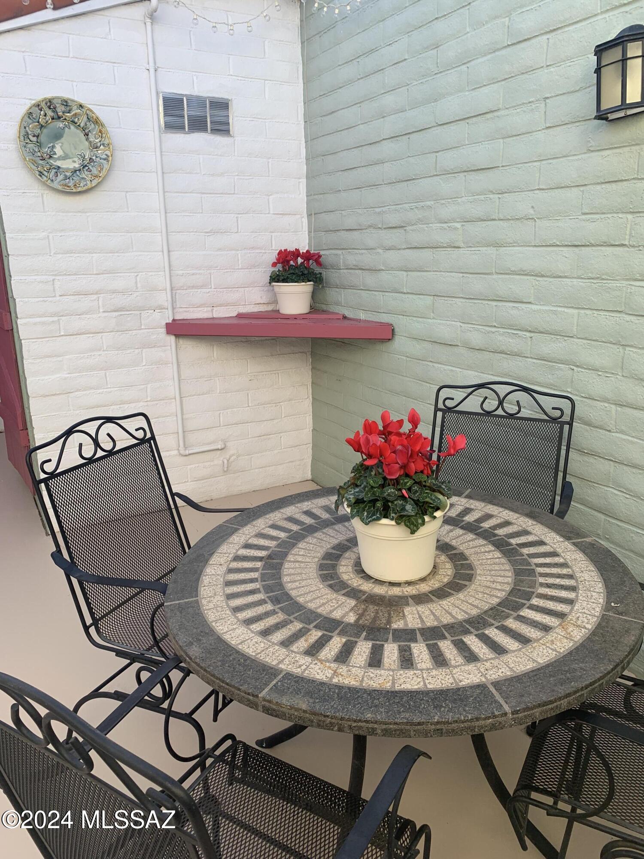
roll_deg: +2.1
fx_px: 645
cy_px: 430
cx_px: 322
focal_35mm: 26
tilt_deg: -13.0
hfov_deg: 53.1
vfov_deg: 67.3
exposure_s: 1/376
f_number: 1.8
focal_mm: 4.25
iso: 25
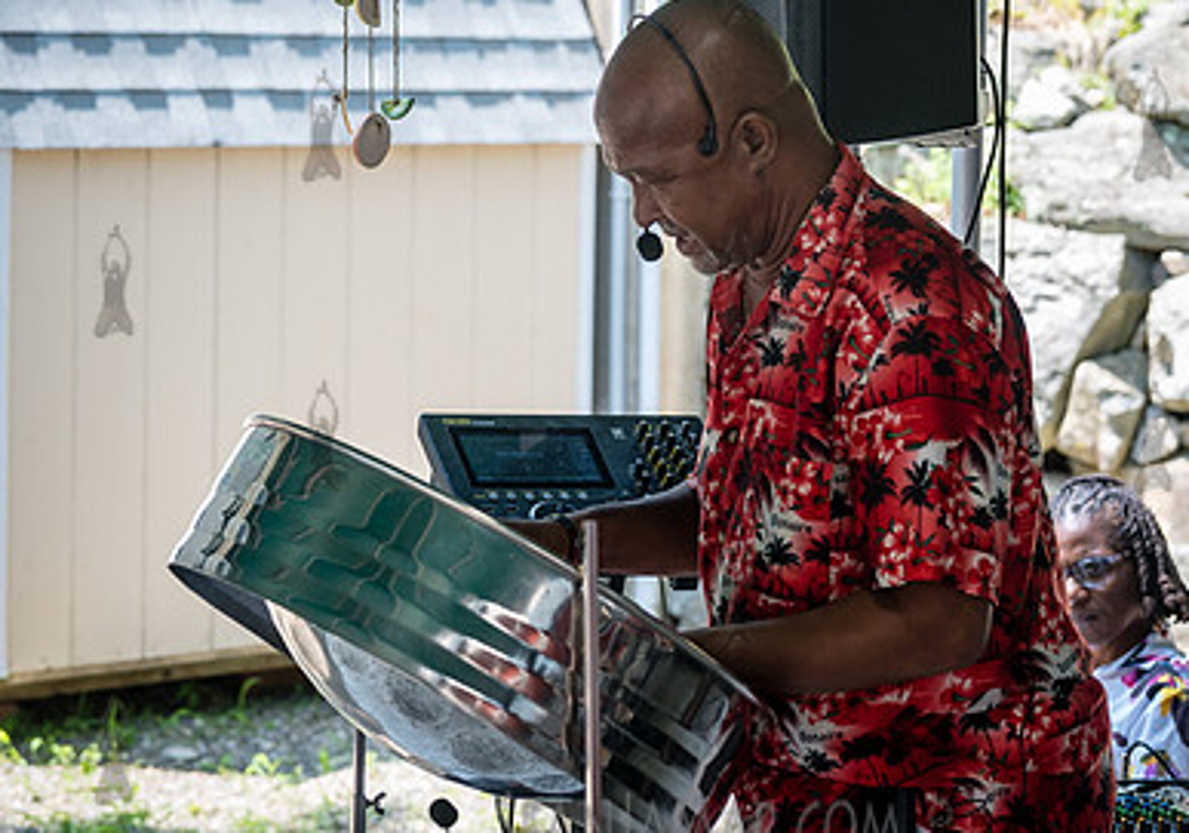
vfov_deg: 12.4
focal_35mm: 114
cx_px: 534
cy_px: 176
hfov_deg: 17.7
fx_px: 3824
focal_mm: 63
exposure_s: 1/400
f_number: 3.5
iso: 400
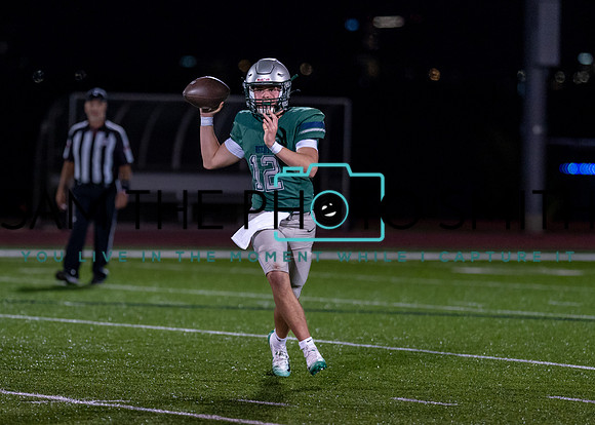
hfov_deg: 6.9
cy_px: 213
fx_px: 4937
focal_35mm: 292
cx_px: 208
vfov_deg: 4.9
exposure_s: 1/1600
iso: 1600
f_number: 1.8
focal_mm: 135
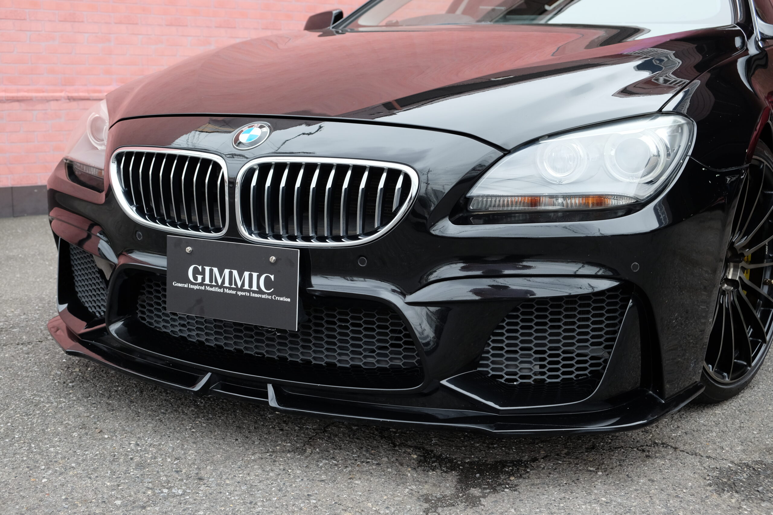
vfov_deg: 31.2
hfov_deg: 45.4
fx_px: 923
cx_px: 386
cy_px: 258
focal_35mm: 43
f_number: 4.5
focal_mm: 28.9
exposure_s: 1/150
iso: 400
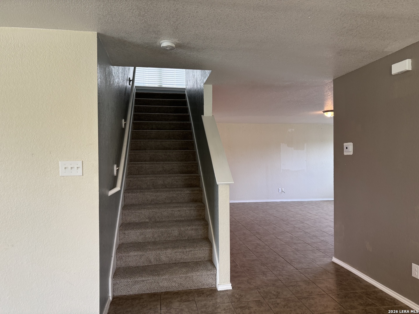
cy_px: 157
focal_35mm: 24
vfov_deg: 56.8
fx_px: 291
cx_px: 210
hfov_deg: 71.6
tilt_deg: +0.9
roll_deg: -0.1
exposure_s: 1/120
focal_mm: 6.76
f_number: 1.78
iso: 160
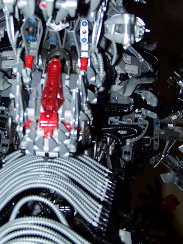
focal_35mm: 73
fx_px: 515
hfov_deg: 20.0
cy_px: 88
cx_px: 51
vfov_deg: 26.6
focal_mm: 6.3
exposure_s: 1/60
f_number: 2.8
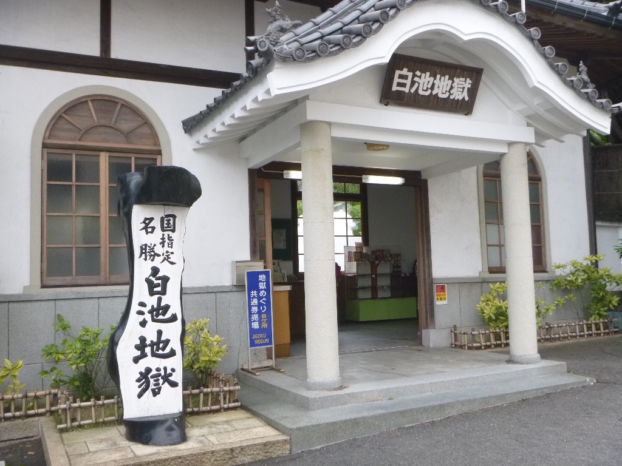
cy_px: 233
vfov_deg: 42.9
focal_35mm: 33
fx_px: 593
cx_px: 311
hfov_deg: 55.4
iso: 200
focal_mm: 5.9
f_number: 4.3
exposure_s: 1/60
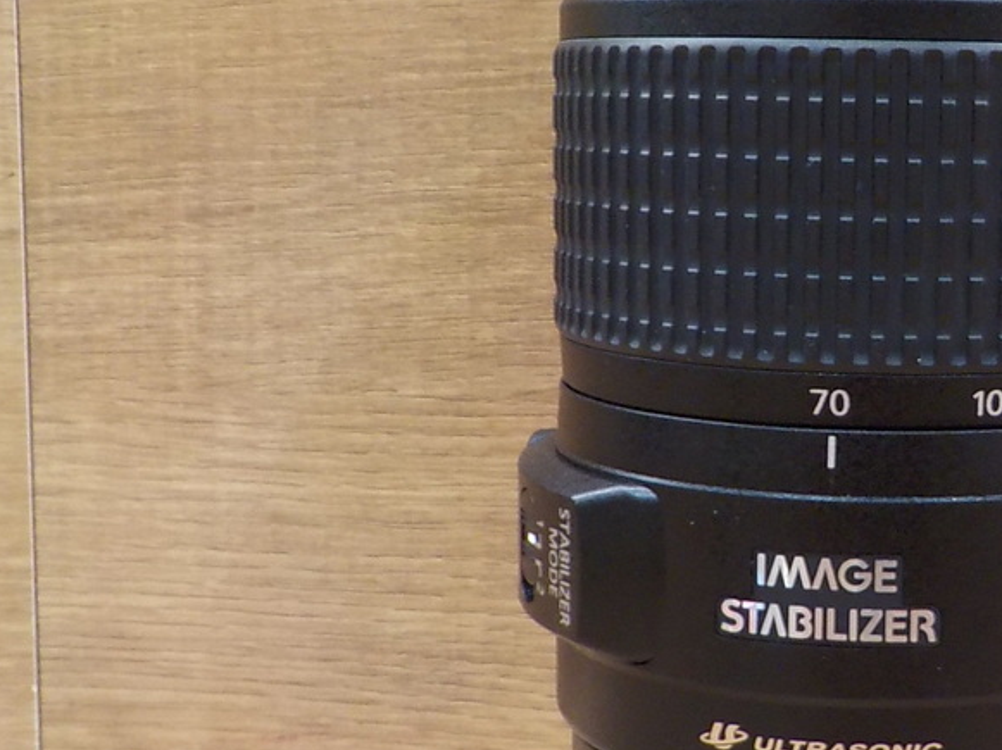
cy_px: 293
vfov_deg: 23.6
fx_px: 1794
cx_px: 892
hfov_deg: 30.0
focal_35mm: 62
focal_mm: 4.1
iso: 220
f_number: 3.3
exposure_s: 1/30
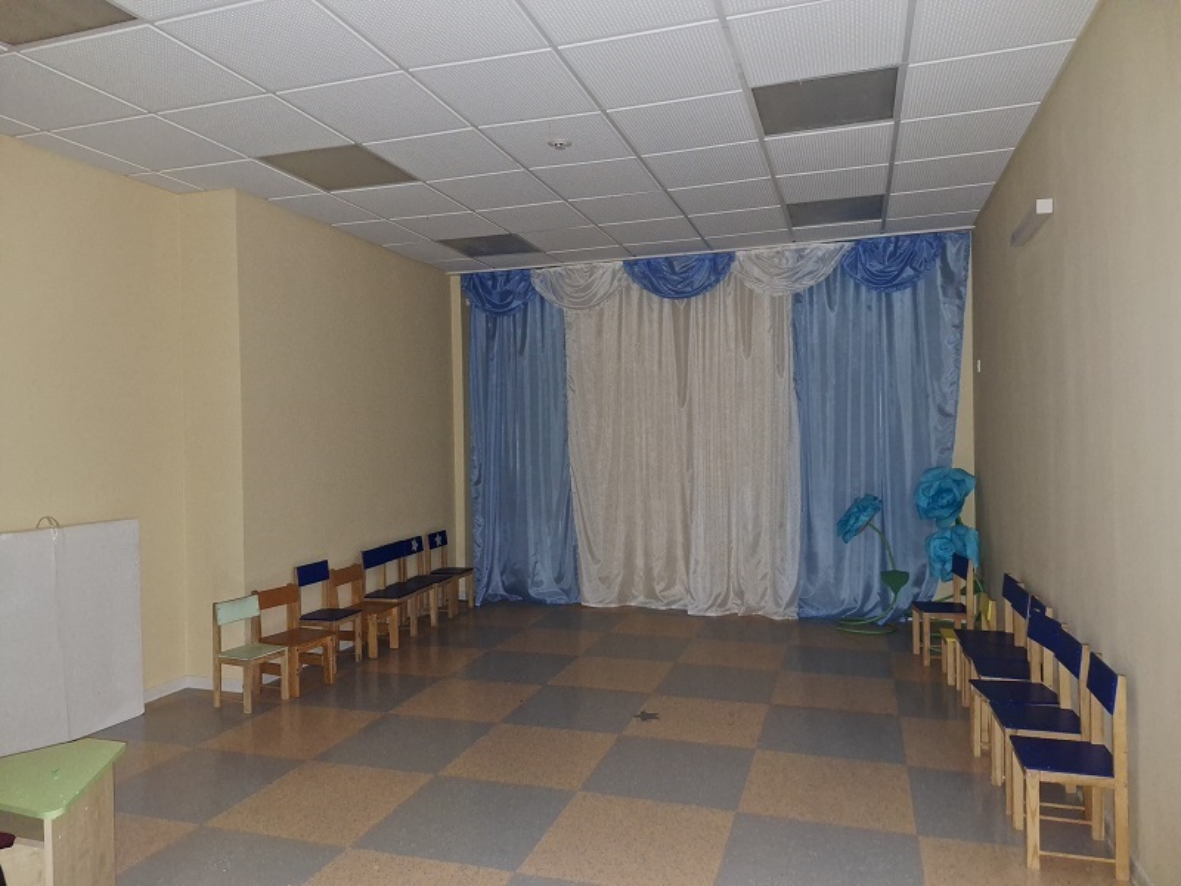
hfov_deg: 73.9
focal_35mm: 23
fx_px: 785
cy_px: 443
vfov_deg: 58.9
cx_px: 590
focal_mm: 5.54
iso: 3200
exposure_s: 1/10
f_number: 1.8
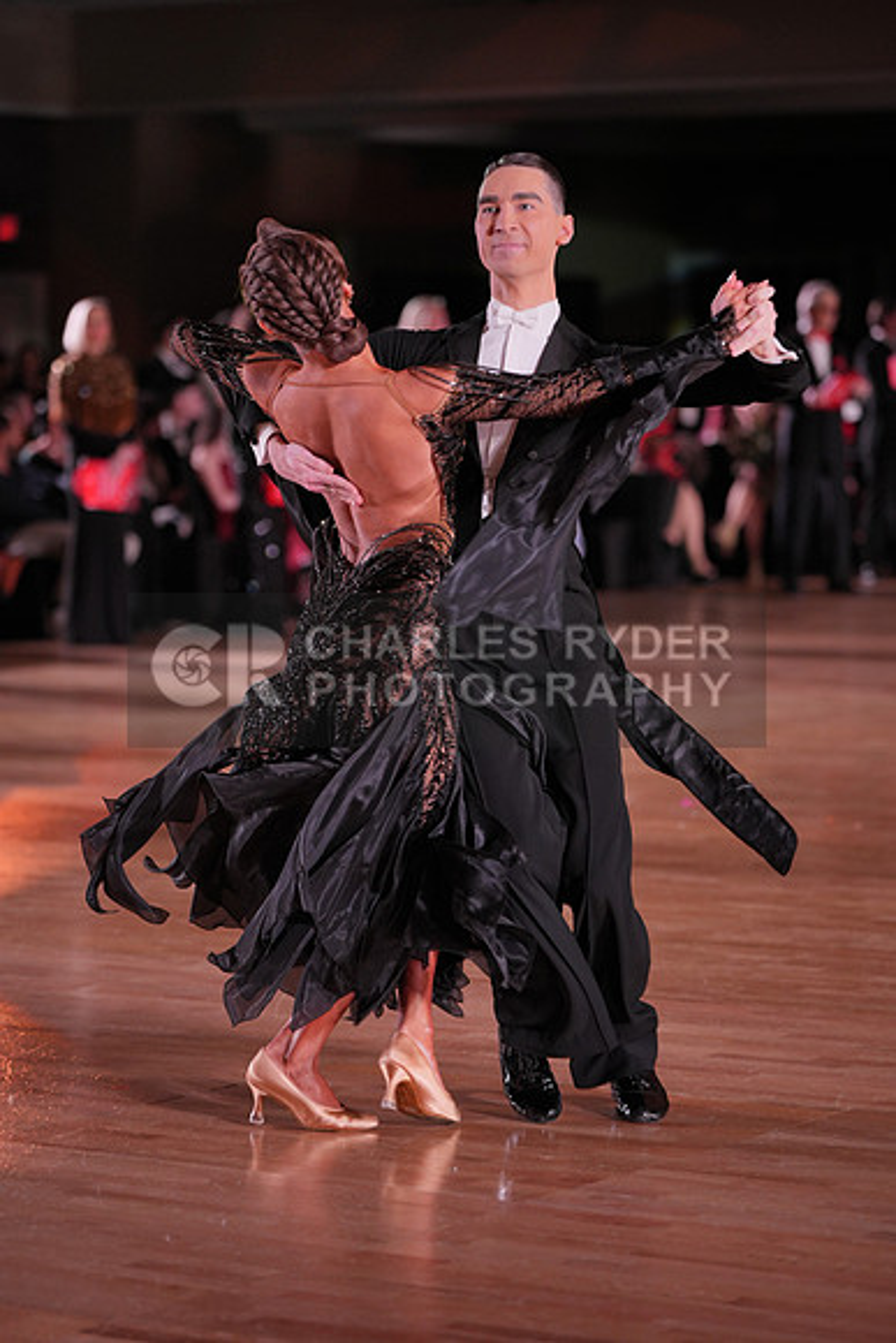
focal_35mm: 115
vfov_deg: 17.8
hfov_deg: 11.9
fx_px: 4290
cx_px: 448
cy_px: 672
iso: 800
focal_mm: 115
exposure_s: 1/400
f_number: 2.8
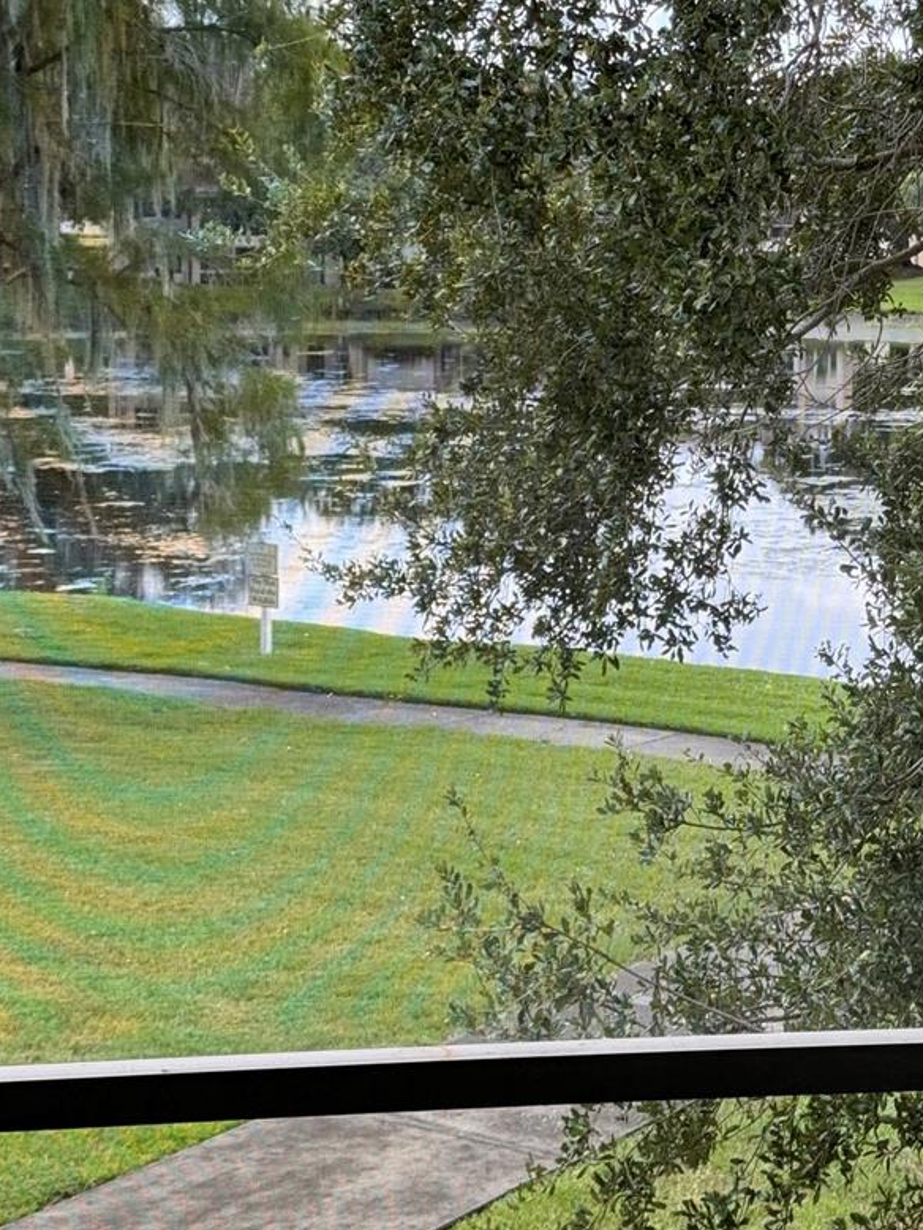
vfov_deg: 26.1
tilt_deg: -2.5
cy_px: 341
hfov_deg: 19.8
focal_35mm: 74
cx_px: 645
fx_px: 2629
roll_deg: +0.1
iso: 64
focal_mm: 6.76
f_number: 1.78
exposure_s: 1/491
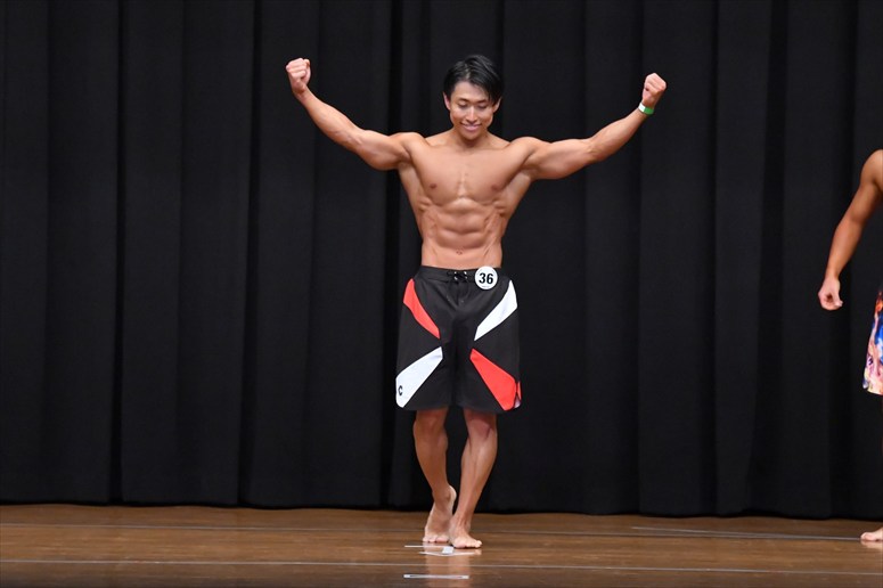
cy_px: 294
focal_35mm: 255
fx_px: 6252
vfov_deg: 5.4
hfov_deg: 8.1
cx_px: 442
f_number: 5.6
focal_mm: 170
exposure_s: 1/400
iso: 8000
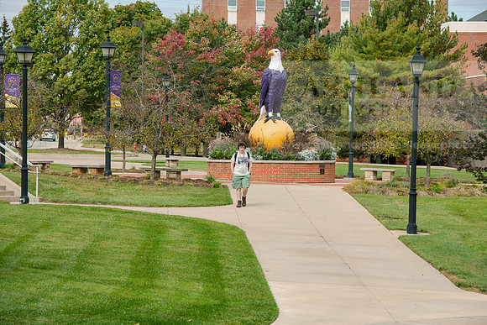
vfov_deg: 8.9
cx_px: 244
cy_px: 162
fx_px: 2097
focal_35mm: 155
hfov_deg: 13.2
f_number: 8
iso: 250
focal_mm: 155
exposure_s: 1/400
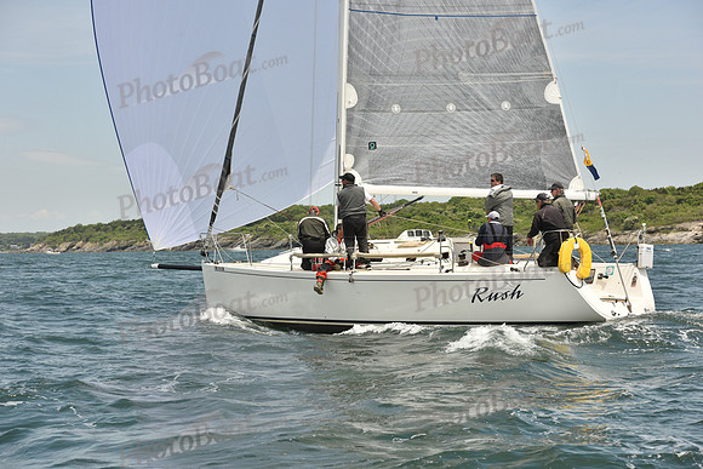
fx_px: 1367
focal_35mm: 70
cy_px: 234
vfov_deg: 19.5
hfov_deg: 28.8
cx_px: 352
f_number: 8
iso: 400
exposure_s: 1/1600
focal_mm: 70
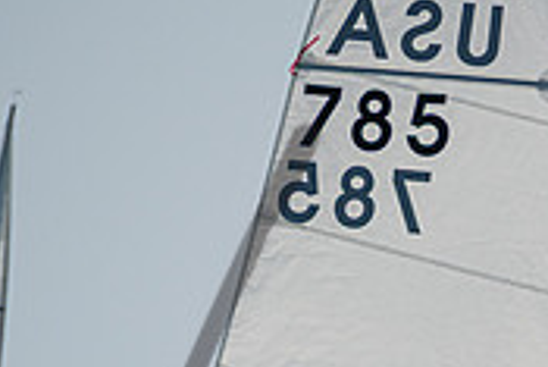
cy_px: 565
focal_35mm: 1262
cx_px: 619
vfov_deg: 1.1
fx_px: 19226
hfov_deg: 1.6
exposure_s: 1/3200
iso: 400
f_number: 8
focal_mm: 320
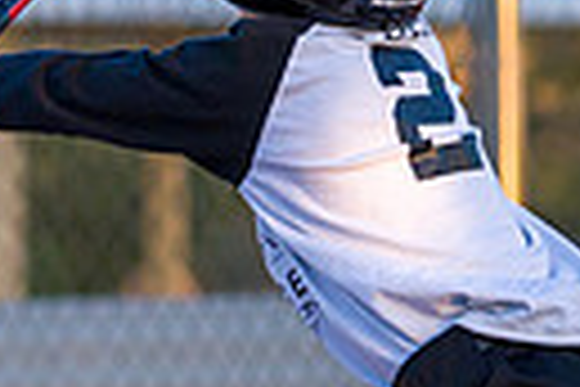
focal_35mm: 882
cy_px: 598
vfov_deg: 1.6
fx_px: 14209
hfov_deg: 2.3
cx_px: 299
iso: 800
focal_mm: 175
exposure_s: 1/800
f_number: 5
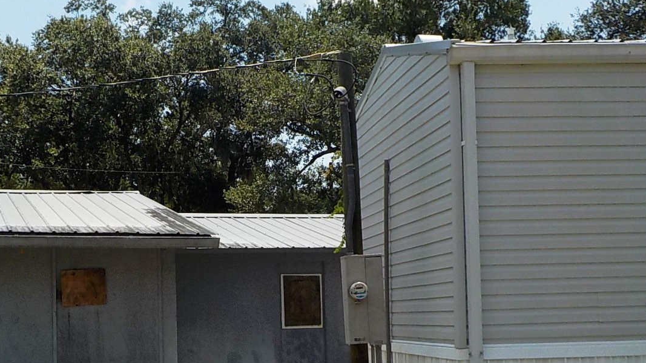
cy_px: 307
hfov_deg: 41.6
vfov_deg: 23.9
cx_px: 219
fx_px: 839
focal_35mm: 49
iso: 125
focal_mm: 4.1
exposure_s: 1/1000
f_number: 3.3
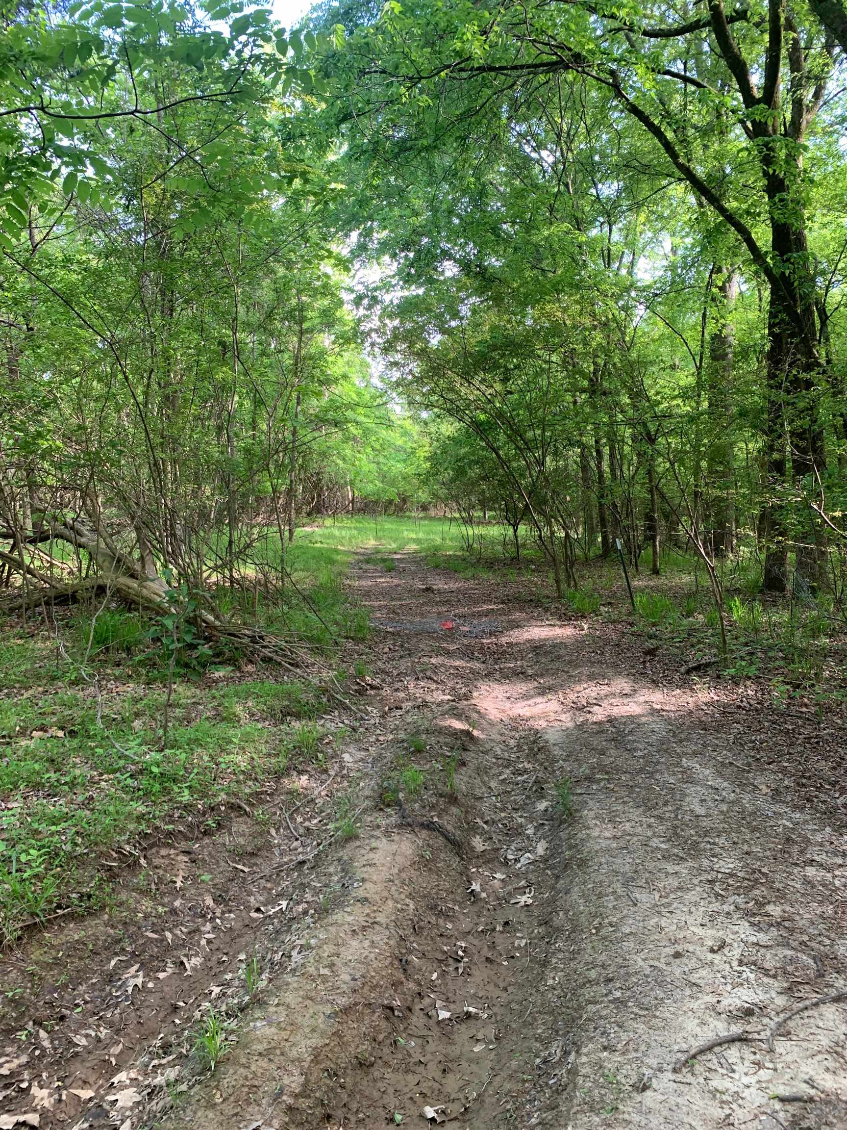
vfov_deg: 67.3
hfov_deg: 53.1
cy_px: 565
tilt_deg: -3.9
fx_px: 848
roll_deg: -2.5
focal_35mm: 26
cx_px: 424
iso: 64
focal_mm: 4.25
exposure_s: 1/121
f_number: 1.8
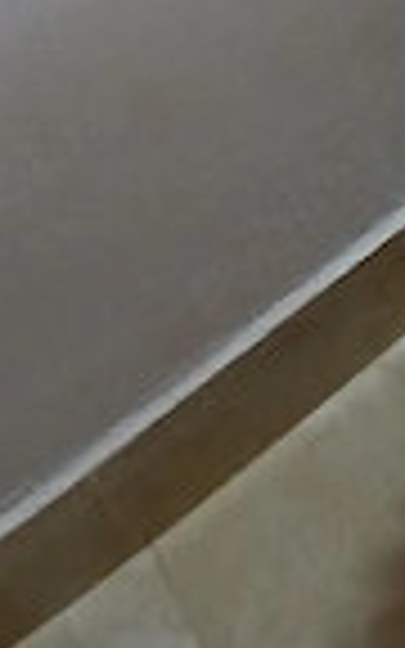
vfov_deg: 34.0
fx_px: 883
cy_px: -94
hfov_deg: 24.5
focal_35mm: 50
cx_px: 418
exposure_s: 1/20
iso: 640
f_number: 2.2
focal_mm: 1.4
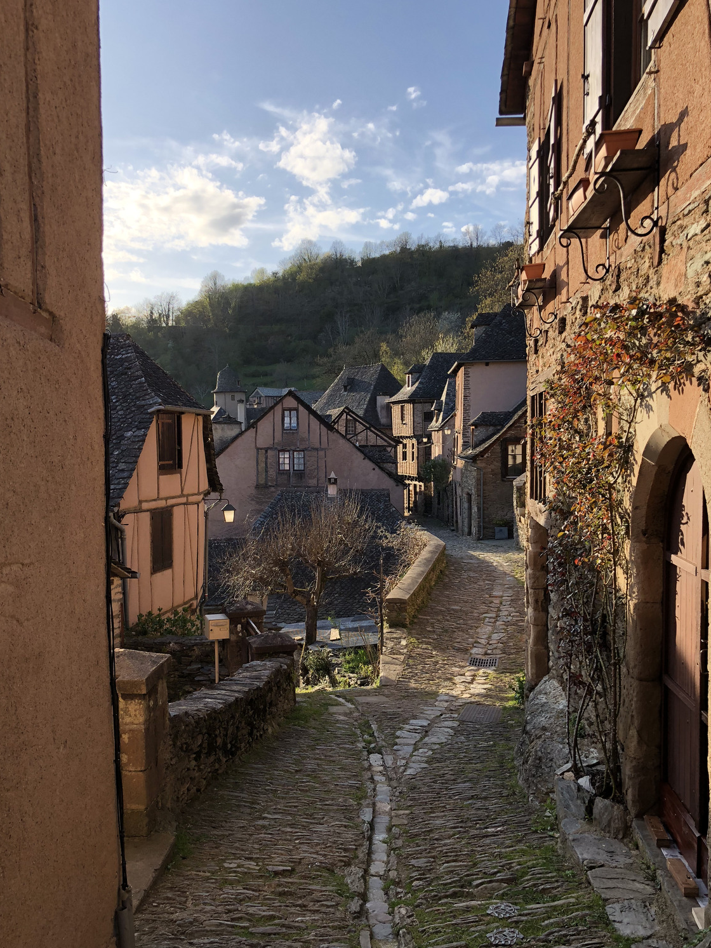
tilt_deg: -3.1
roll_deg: +0.5
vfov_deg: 59.9
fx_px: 821
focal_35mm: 30
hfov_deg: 46.8
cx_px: 342
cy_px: 498
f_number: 1.8
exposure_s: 1/657
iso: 20
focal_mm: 4
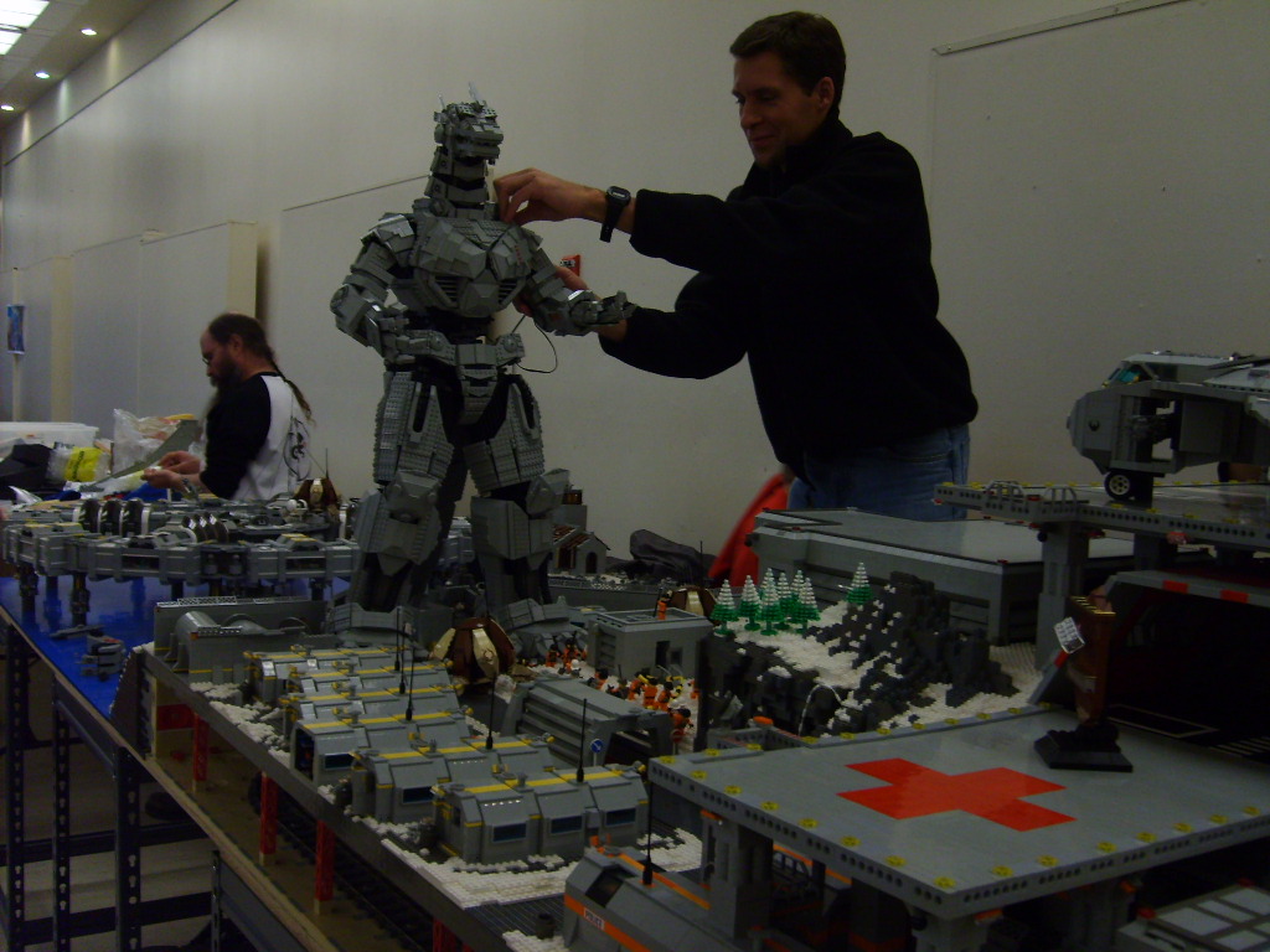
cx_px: 635
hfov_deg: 52.6
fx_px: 1284
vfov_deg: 40.7
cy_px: 476
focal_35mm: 35
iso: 100
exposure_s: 1/30
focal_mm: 5.8
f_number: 2.8
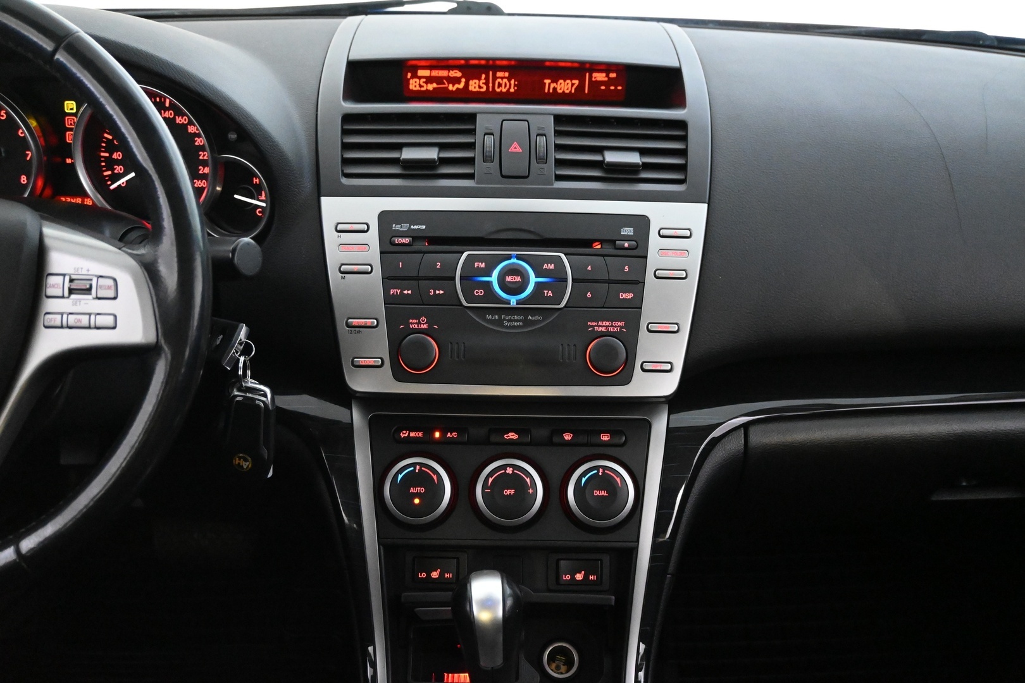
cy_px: 342
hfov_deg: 51.3
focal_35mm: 38
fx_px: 1068
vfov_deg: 35.5
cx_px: 512
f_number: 4.2
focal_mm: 25
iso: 9000
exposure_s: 1/40
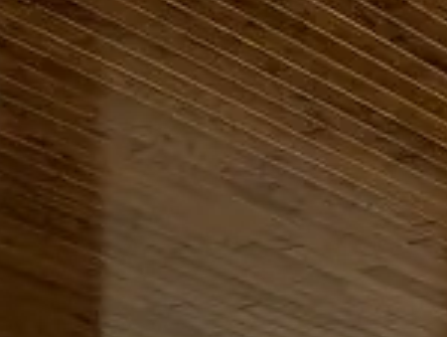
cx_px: 1126
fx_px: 2289
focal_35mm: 177
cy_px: 1121
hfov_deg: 9.7
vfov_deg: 7.2
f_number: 1.6
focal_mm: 5.96
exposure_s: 1/186
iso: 50
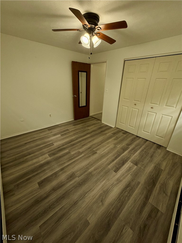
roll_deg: -2.1
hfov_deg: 85.7
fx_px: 98
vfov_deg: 102.1
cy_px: 122
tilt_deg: -23.1
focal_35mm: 14
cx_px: 91
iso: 100
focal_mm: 2.22
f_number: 2.2
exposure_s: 1/121
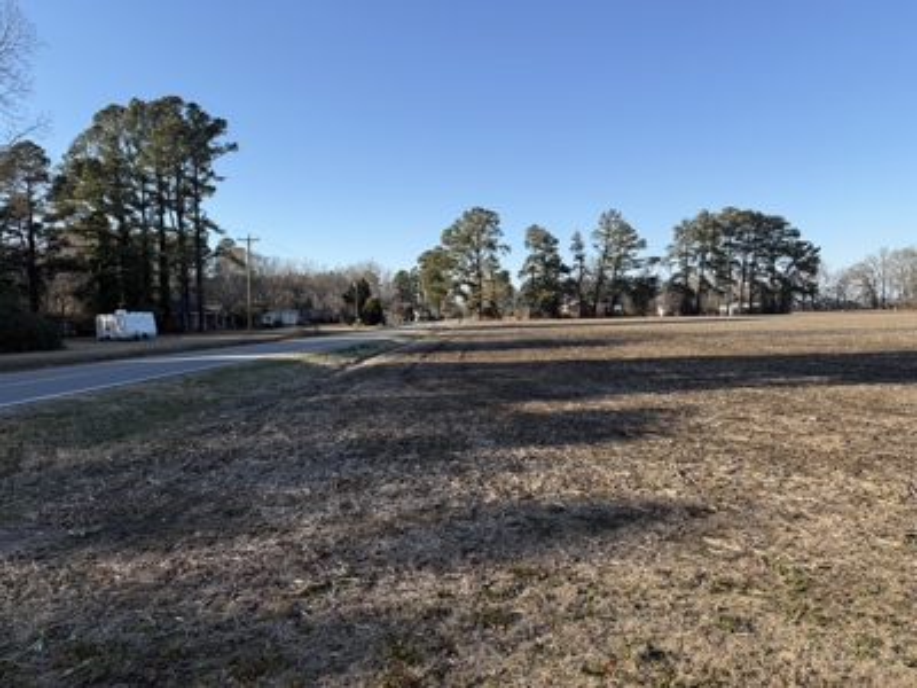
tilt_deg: -2.0
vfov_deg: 56.8
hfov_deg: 71.6
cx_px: 458
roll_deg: +0.8
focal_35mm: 24
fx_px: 636
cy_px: 344
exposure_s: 1/2611
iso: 80
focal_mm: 6.76
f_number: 1.78
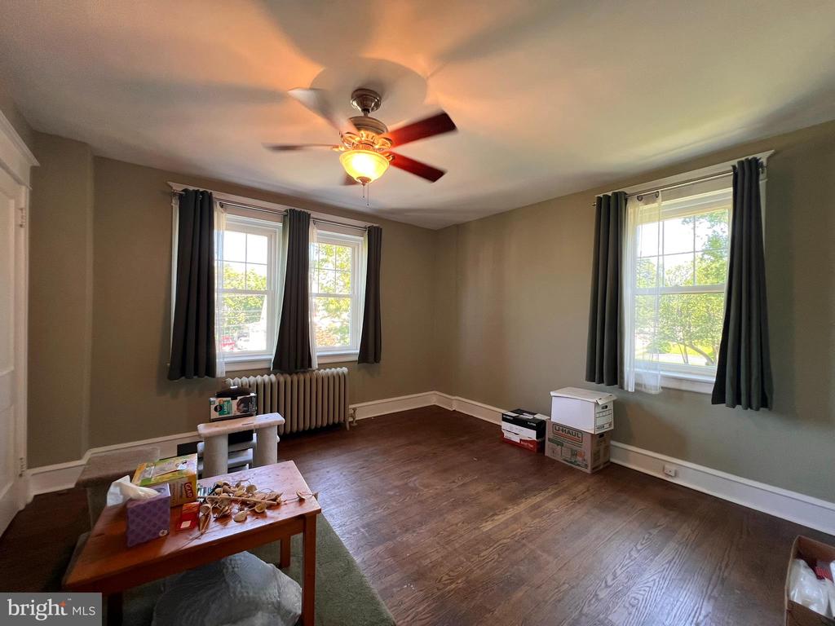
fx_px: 314
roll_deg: -1.3
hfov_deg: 106.2
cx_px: 418
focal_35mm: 13
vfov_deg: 89.9
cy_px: 313
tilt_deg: +0.2
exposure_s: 1/60
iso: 125
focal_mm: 1.57
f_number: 1.8
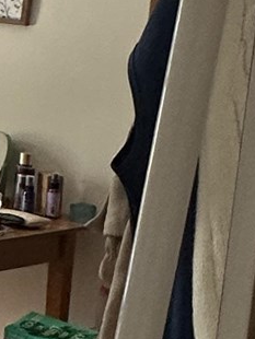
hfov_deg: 10.3
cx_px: -511
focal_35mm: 104
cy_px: 28
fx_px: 1020
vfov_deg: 18.5
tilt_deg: -2.1
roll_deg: -6.2
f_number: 2.2
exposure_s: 1/120
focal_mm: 2.22
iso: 250
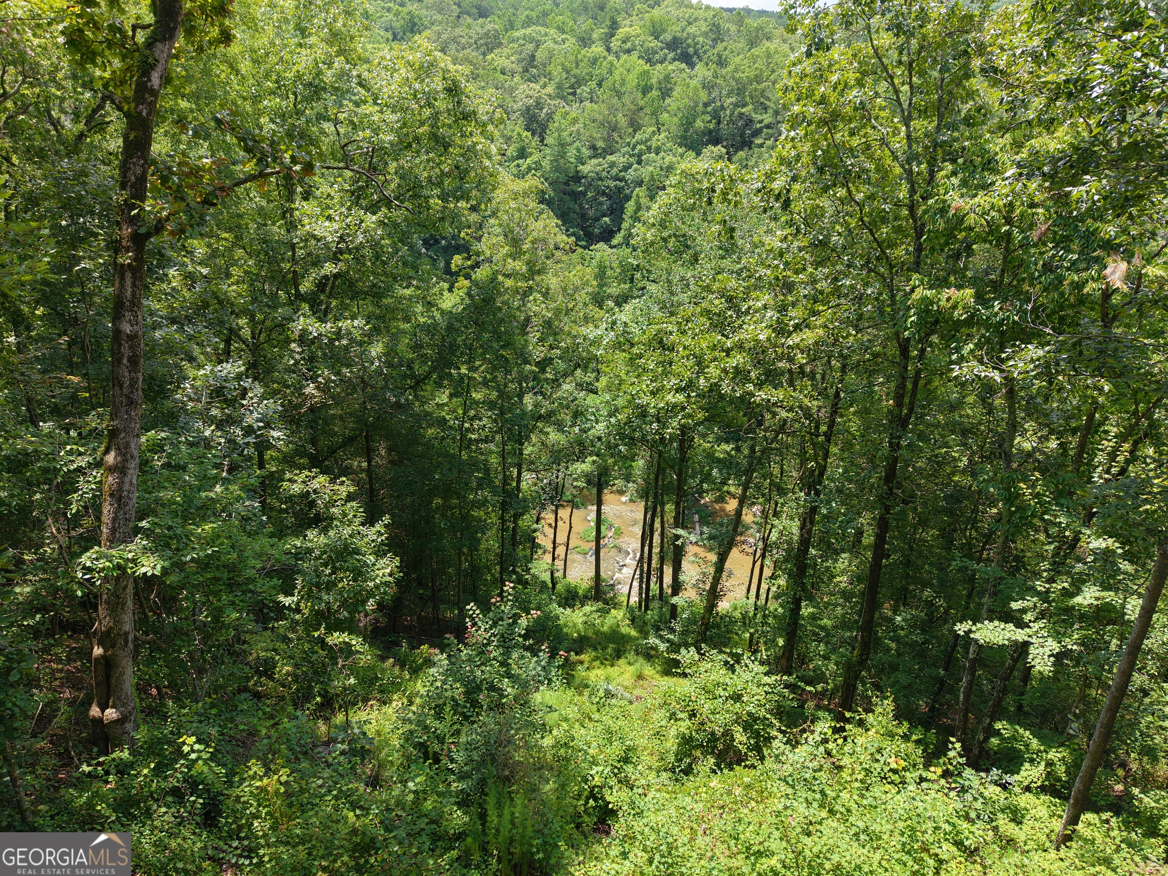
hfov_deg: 71.6
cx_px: 584
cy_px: 438
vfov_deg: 56.8
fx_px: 810
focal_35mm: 24
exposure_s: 1/800
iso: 100
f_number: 1.8
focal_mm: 8.67
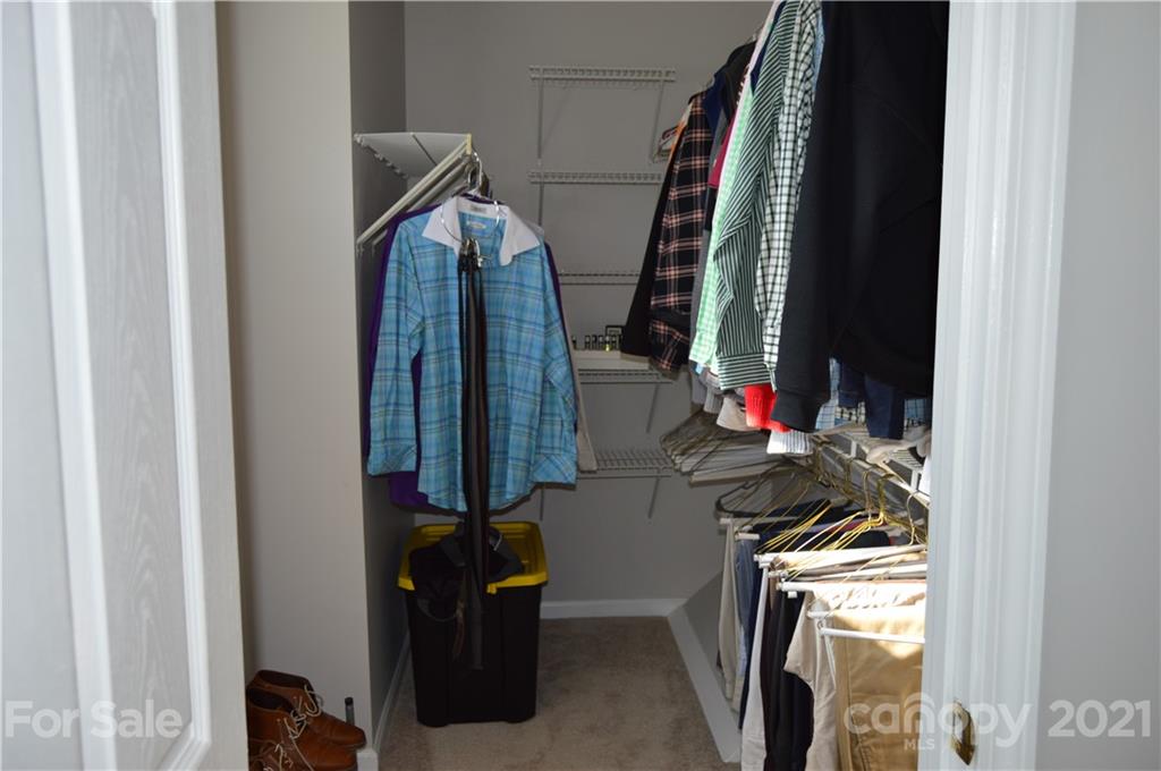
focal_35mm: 27
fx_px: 870
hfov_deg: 67.4
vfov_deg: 47.8
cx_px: 580
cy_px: 386
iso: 200
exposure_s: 1/125
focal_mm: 18
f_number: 4
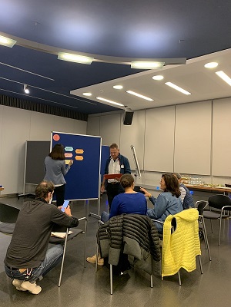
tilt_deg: +3.6
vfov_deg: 67.3
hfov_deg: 53.1
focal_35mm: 26
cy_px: 154
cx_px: 116
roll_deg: -2.1
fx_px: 231
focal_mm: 4.25
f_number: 1.8
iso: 250
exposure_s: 1/50
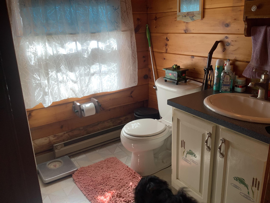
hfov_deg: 58.4
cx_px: 135
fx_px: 242
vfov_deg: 45.4
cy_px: 102
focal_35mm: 31
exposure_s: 1/100
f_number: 2.4
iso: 40
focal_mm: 3.3
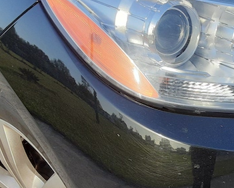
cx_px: 231
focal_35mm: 60
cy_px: 143
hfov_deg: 29.5
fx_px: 416
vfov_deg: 25.1
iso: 40
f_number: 1.9
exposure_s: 1/388
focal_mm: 2.91
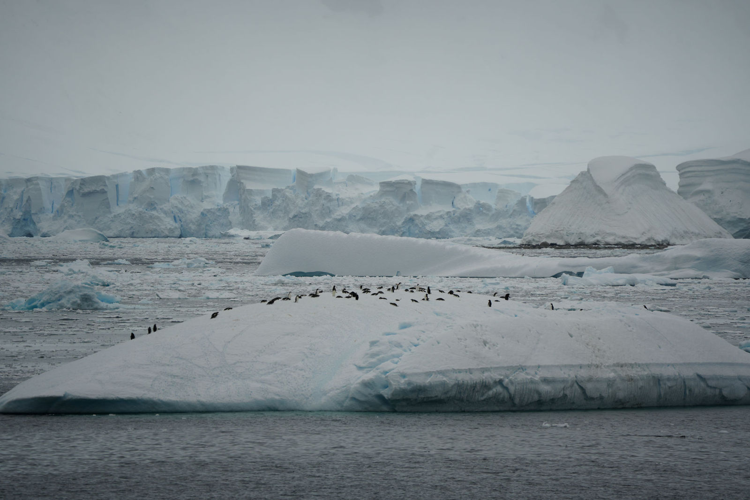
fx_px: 8331
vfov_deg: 3.4
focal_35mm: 400
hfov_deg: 5.2
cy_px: 250
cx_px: 375
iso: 125
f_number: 6.3
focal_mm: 400
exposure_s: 1/500
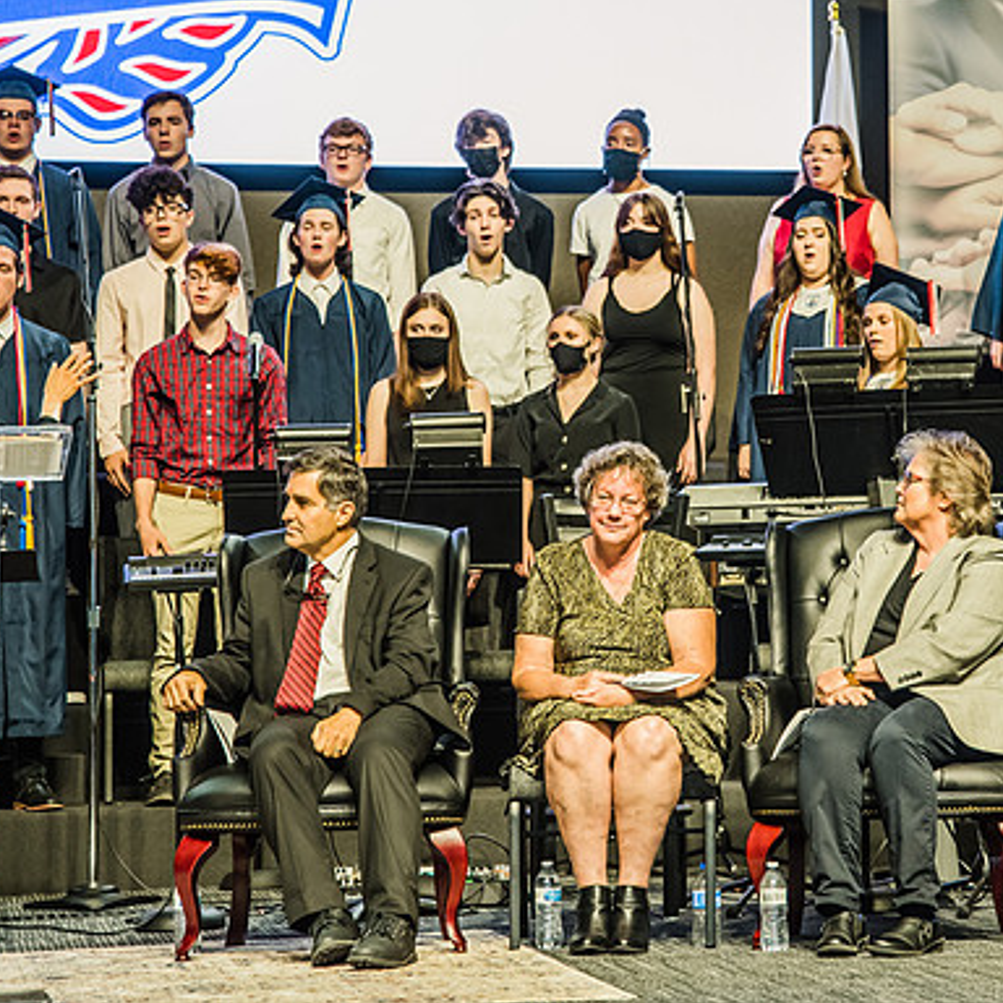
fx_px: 4721
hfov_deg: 12.1
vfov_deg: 12.1
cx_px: 710
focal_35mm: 144
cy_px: 338
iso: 800
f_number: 4.5
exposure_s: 1/50
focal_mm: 85
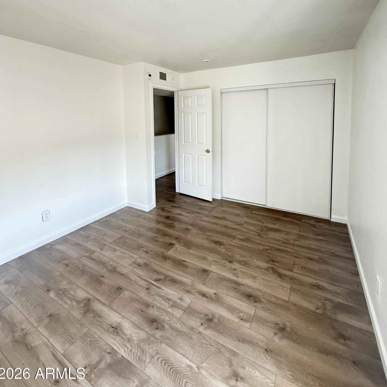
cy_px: 132
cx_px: 195
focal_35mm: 17
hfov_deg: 84.0
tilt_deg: -3.0
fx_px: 215
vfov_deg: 81.4
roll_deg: +0.4
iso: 320
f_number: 2.2
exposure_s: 1/84
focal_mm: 2.22
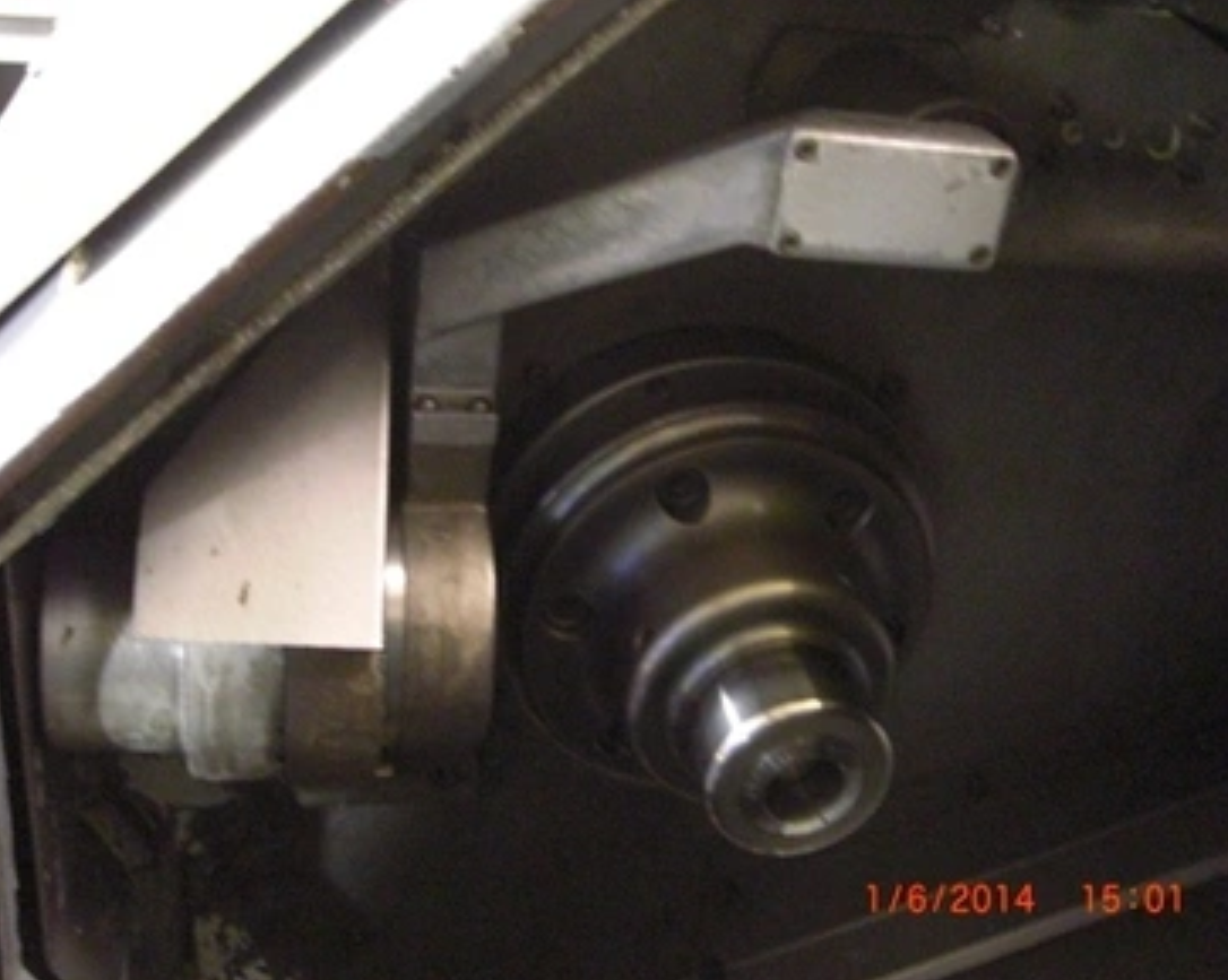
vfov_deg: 36.4
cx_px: 590
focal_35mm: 41
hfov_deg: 44.8
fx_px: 1489
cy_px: 495
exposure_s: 1/8
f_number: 2.7
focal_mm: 6.2
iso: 800
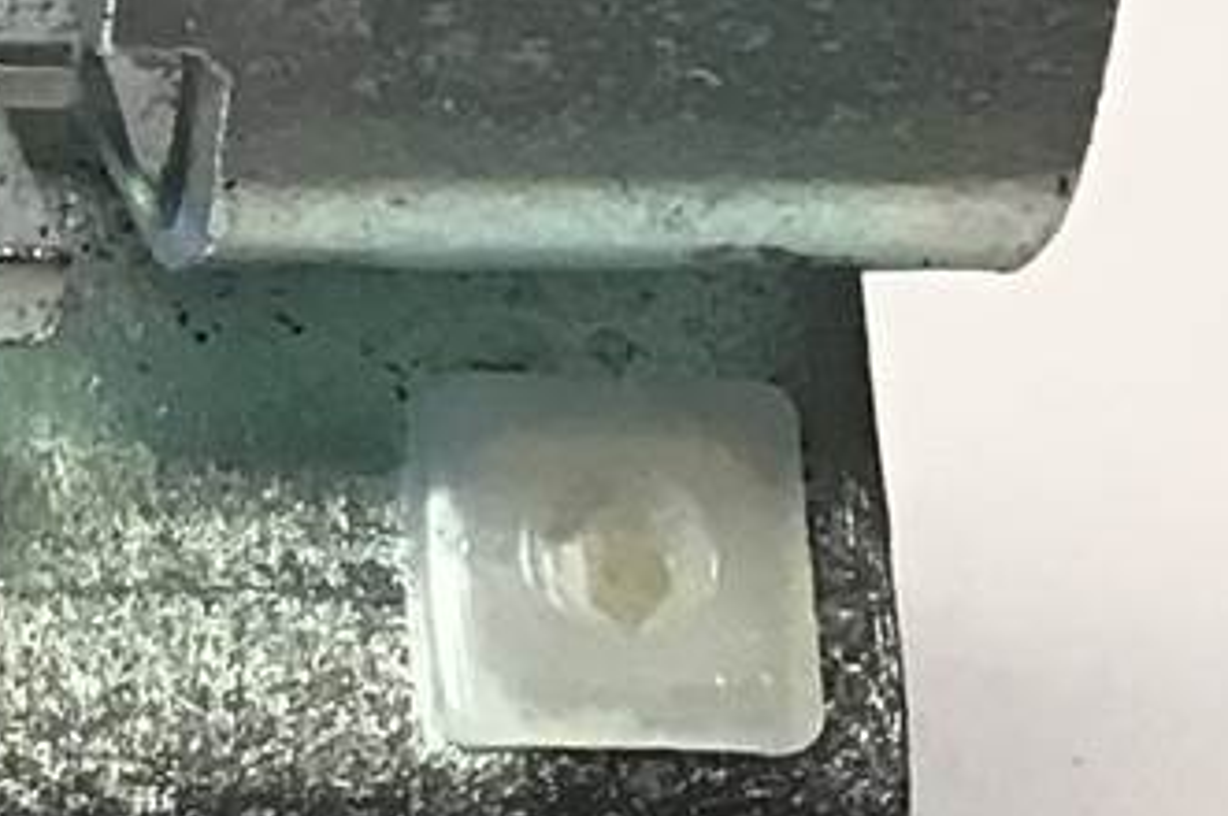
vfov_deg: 6.5
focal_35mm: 210
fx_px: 7156
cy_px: 261
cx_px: -1818
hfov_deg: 8.8
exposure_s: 1/30
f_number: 2.4
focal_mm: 3.3
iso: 25
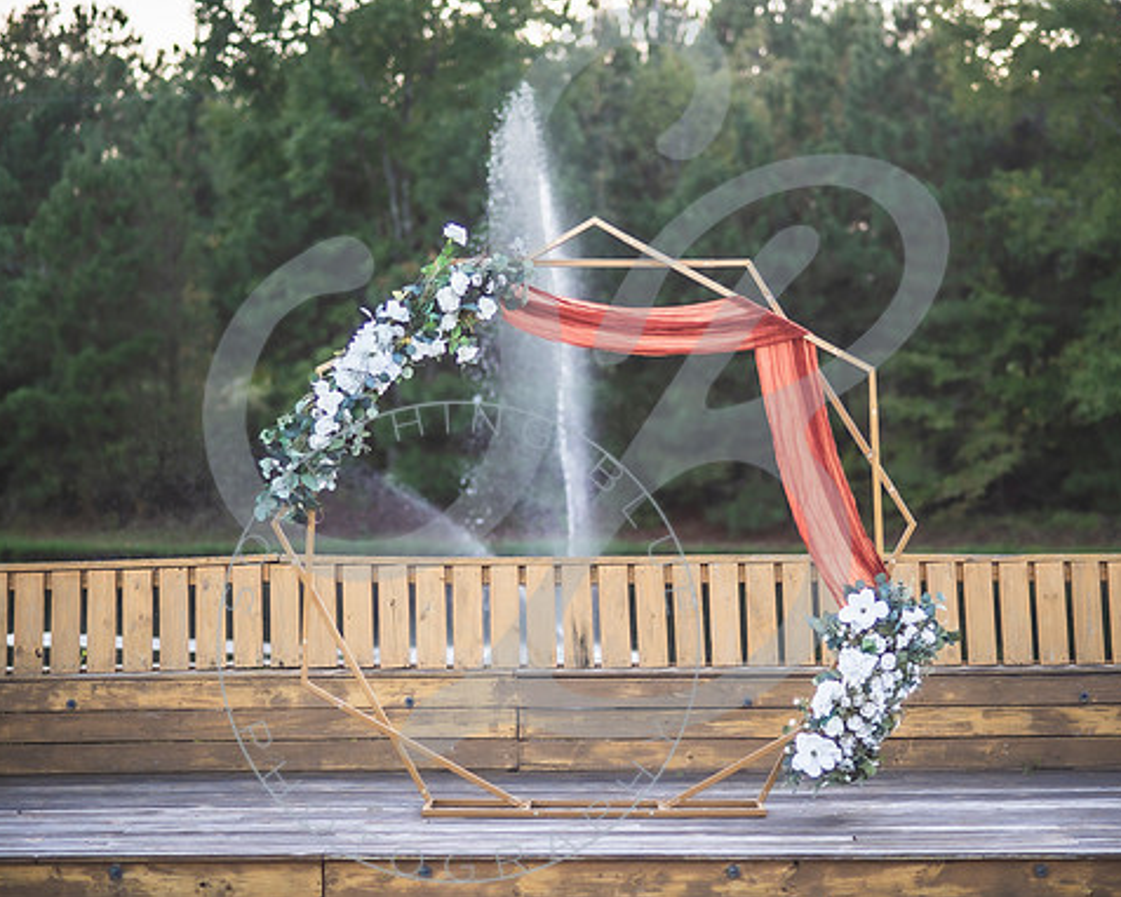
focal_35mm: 98
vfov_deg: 15.7
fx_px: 3253
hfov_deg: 19.6
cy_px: 445
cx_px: 576
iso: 100
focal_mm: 85
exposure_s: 1/400
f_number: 1.8
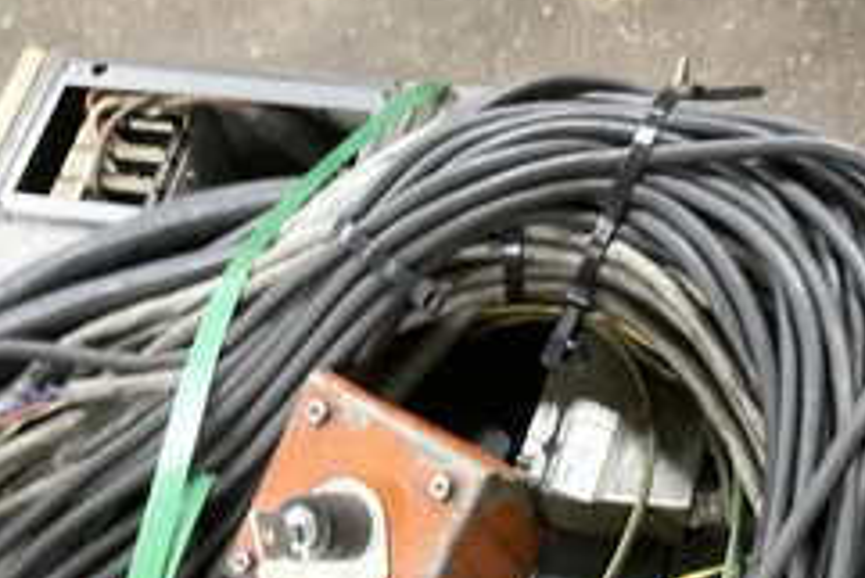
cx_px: 567
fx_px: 1202
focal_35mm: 50
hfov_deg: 39.2
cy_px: 481
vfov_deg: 26.4
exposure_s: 1/30
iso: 400
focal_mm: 3
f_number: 1.8
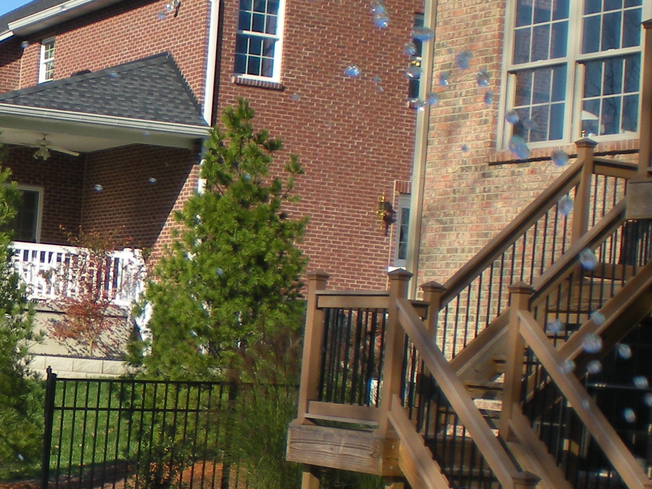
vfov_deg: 14.9
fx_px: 1846
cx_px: -115
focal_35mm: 98
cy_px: 449
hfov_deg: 19.0
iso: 64
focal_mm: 6.3
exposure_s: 1/388
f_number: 4.6
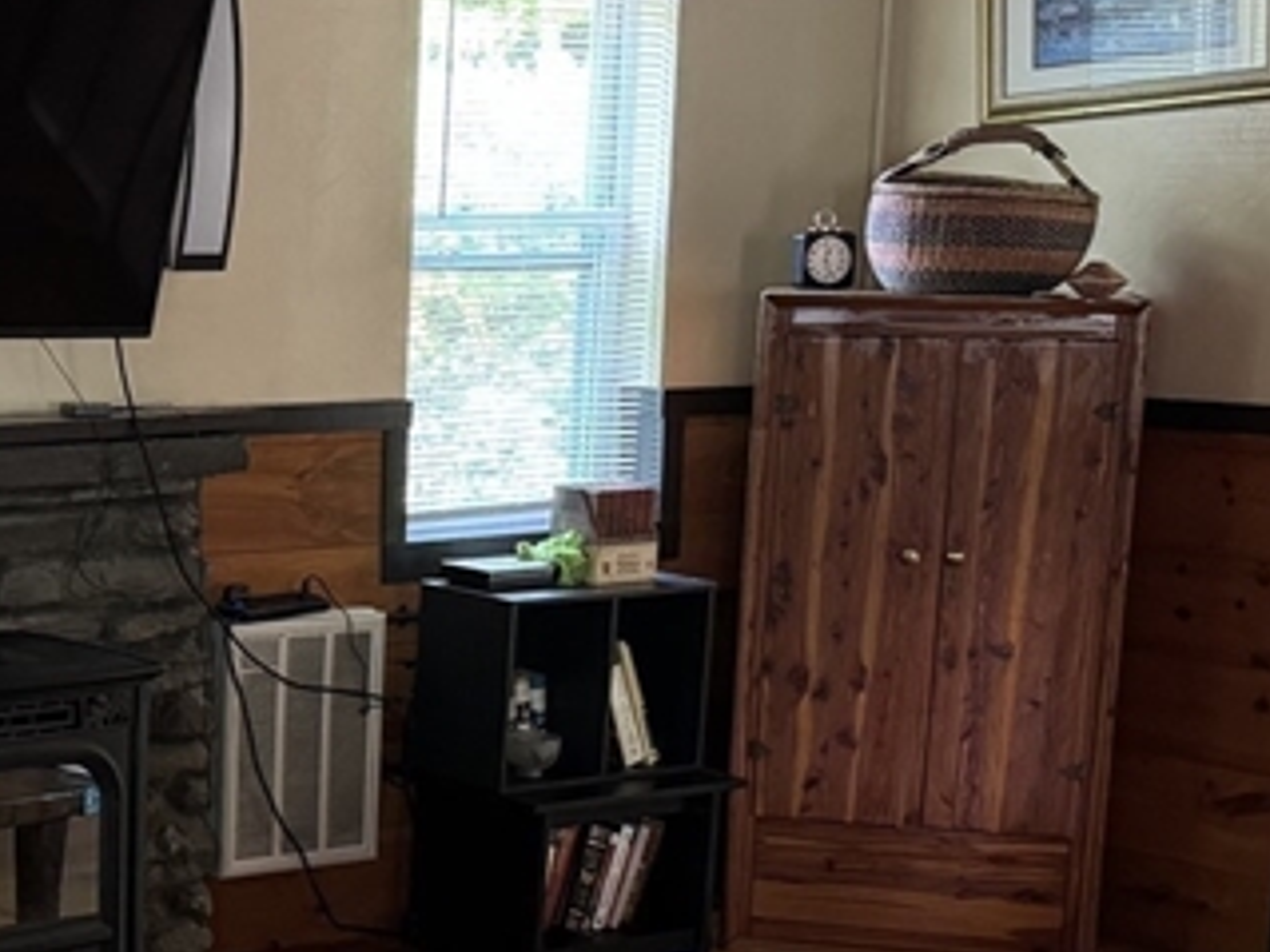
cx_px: -52
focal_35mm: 77
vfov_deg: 19.0
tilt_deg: -11.3
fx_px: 2824
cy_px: 705
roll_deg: -0.1
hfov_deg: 24.0
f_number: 1.78
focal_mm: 6.76
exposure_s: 1/40
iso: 640
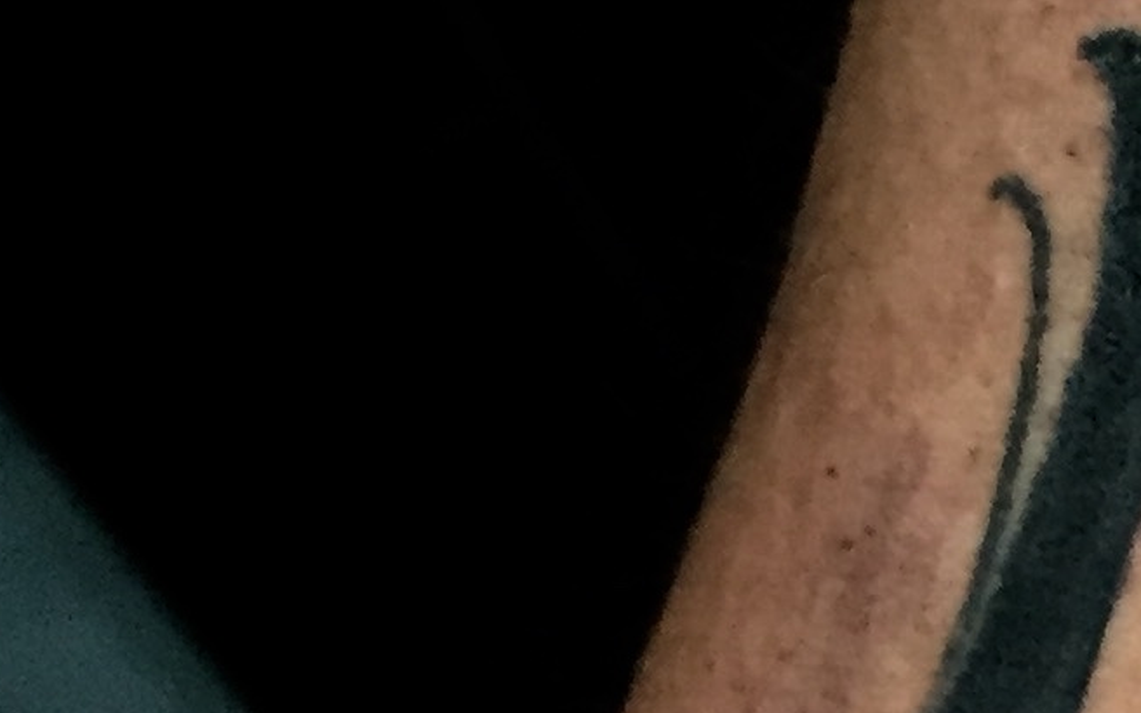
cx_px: 2019
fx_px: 4758
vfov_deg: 8.6
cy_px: 497
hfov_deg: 12.5
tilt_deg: -49.2
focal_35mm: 153
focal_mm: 4.15
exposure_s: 1/20
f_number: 2.2
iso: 250
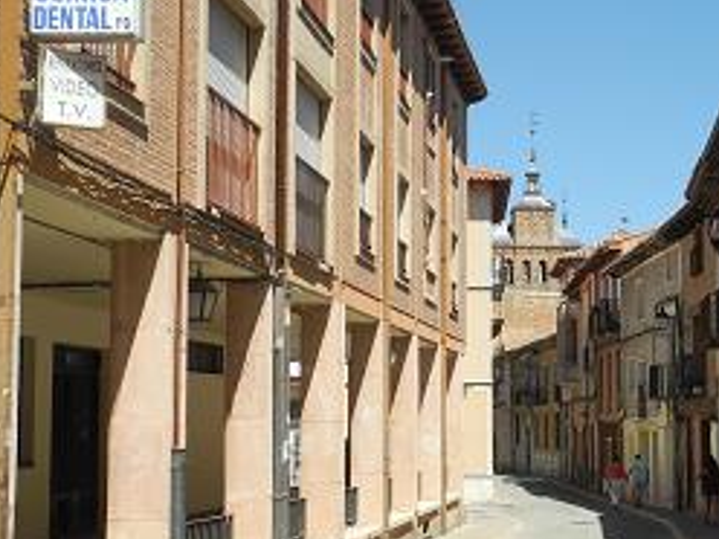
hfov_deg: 28.9
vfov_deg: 22.2
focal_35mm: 66
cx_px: 557
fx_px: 1371
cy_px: 333
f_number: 3.5
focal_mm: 8.8
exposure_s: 1/1000
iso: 100
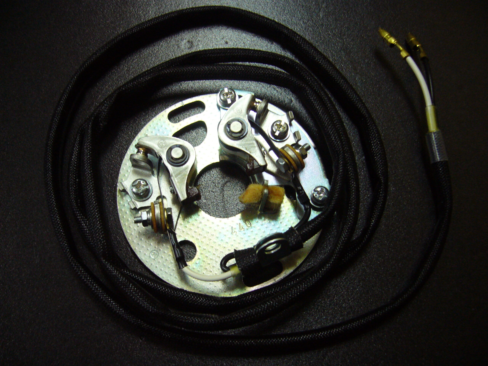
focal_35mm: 35
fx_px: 493
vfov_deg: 40.7
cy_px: 183
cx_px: 244
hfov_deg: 52.6
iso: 200
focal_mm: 5.8
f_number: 2.8
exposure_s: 1/30
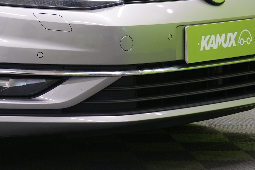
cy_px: -82
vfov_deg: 6.2
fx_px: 1544
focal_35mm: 218
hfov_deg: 9.2
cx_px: -139
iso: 400
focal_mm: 52
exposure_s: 1/25
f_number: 5
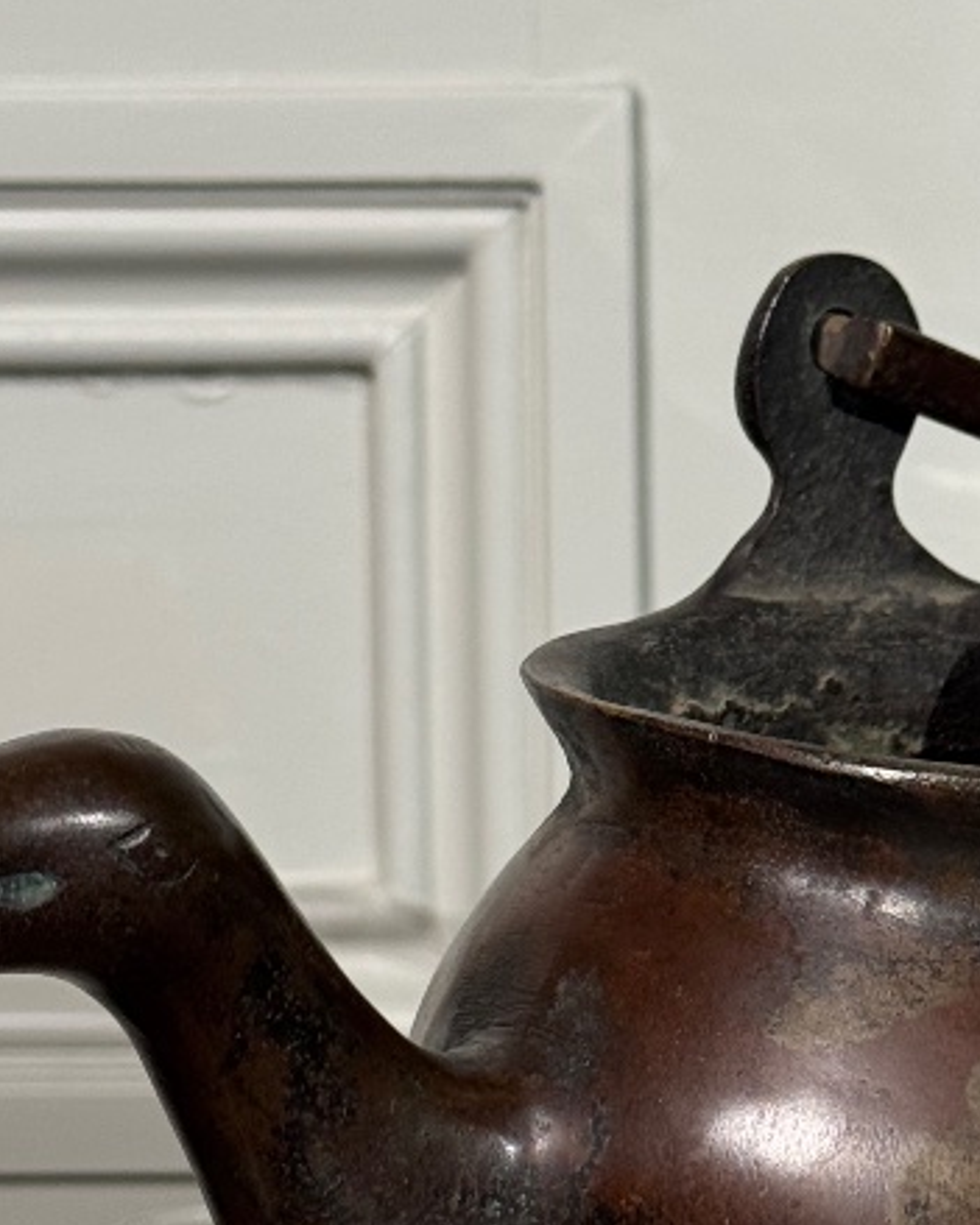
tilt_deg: -6.5
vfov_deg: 15.0
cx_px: 910
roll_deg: +0.4
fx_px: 4642
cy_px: 672
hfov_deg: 12.0
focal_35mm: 128
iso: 100
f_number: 1.78
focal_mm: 6.76
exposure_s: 1/63
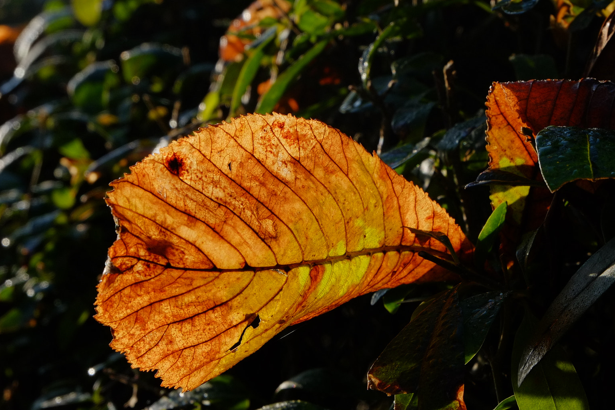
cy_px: 262
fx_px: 1708
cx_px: 373
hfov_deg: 20.4
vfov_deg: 13.7
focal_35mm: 100
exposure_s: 1/280
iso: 400
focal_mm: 50
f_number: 11
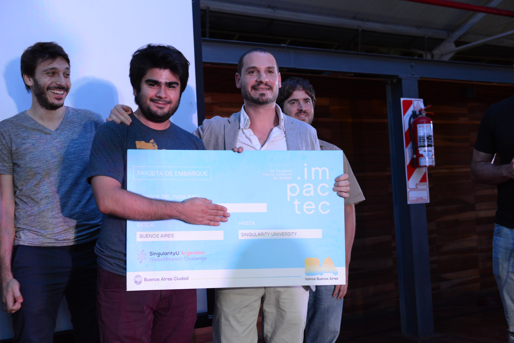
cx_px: 257
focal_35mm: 45
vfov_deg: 29.9
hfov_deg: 43.6
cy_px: 172
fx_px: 642
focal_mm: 45
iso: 3200
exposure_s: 1/80
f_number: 4.5
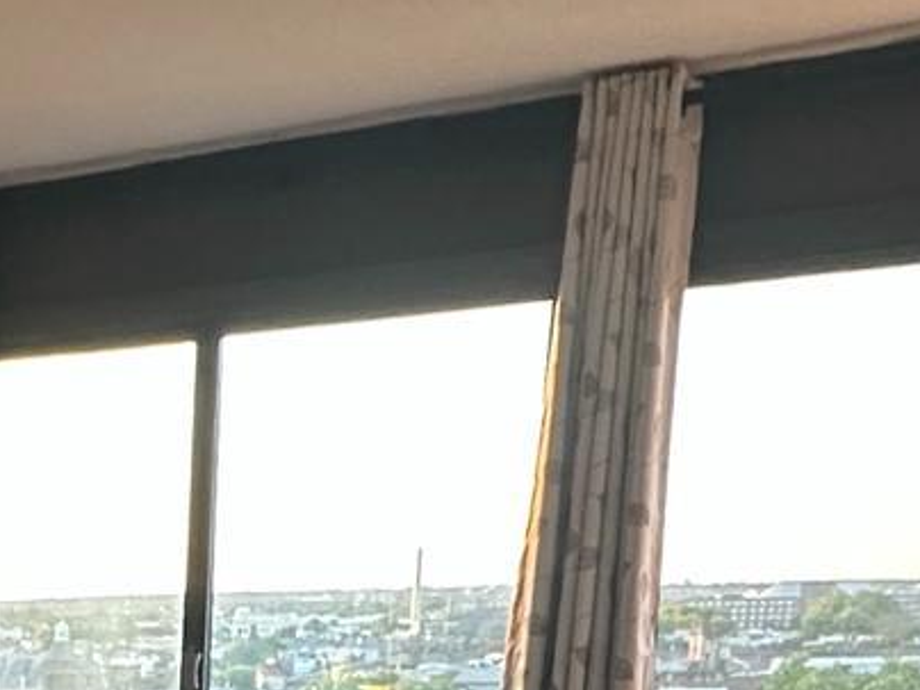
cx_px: -260
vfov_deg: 17.7
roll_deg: +0.6
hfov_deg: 24.2
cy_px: 1148
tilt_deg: -15.3
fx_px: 1887
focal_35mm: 71
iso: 320
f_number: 2.2
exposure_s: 1/60
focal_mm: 2.22
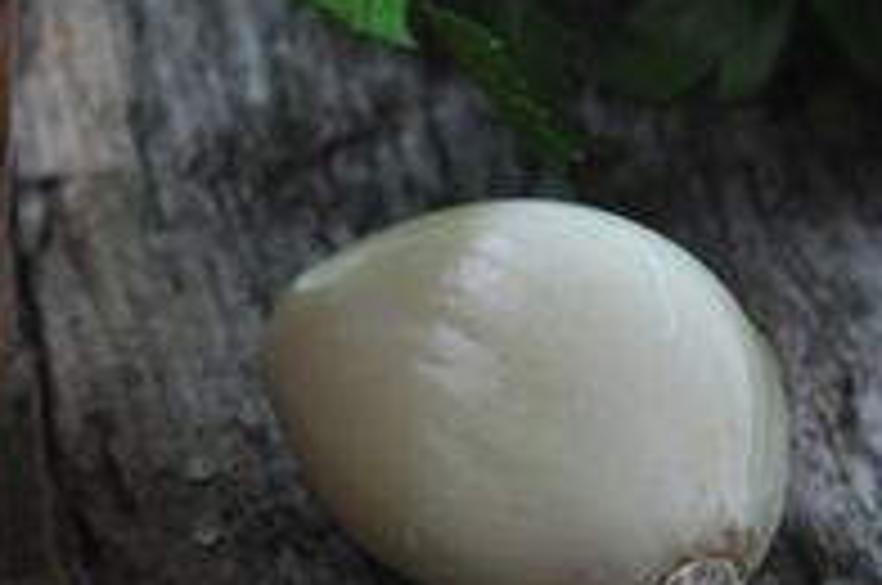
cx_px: -760
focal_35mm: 344
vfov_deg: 4.0
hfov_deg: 5.9
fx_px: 8414
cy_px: -326
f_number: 8
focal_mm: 50
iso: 200
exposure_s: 1/80
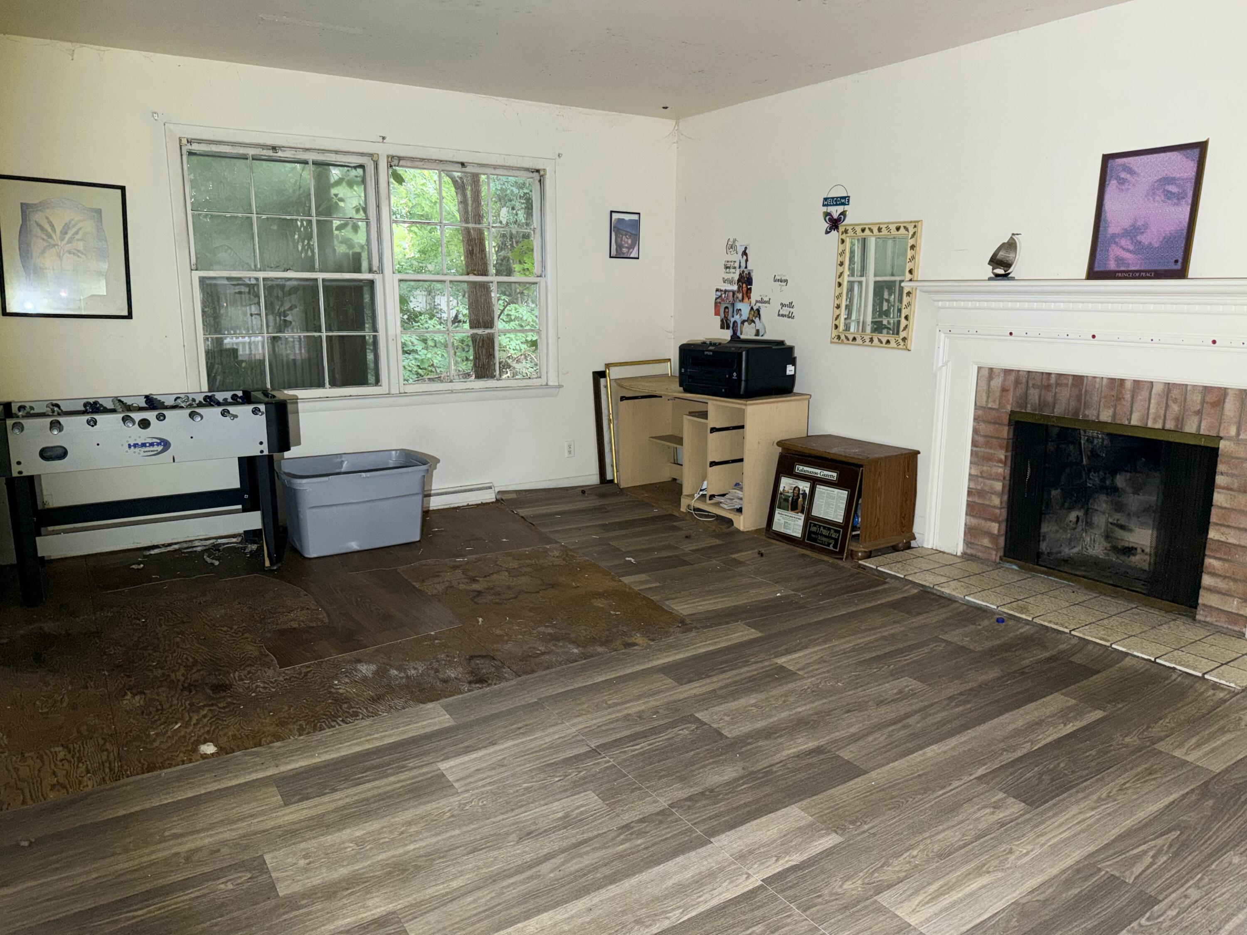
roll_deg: +0.2
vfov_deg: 56.8
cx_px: 624
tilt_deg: -11.4
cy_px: 468
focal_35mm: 24
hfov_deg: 71.6
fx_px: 865
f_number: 1.78
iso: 50
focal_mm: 6.76
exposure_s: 1/30
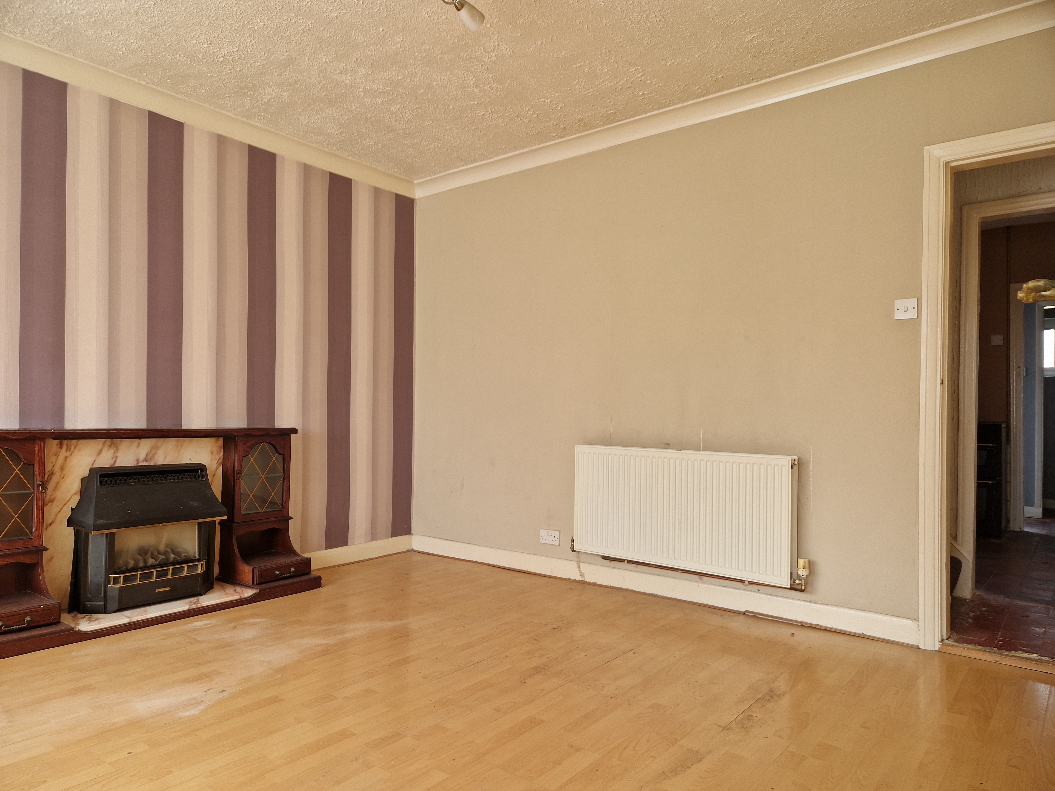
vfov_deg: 58.9
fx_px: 701
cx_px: 528
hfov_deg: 73.9
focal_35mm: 23
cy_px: 396
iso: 50
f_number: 1.8
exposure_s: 1/180
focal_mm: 5.4
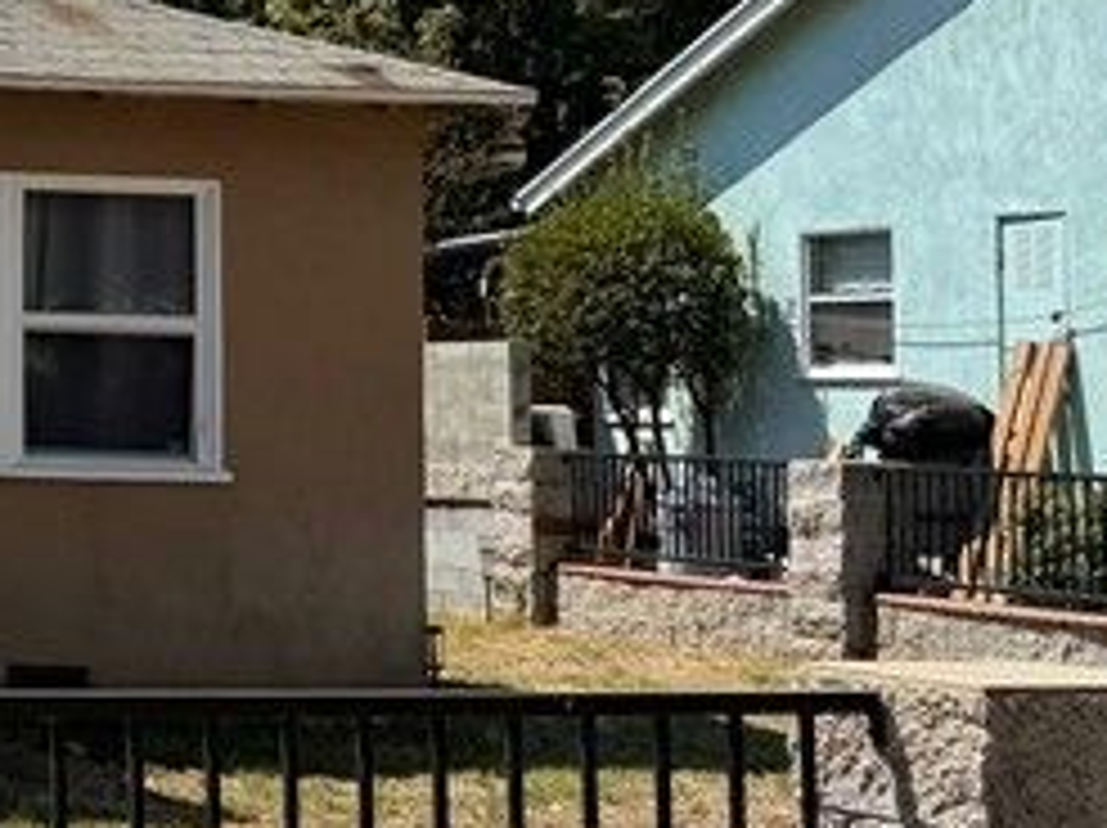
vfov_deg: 14.7
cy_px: 126
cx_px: -842
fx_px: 3195
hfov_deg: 16.6
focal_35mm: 100
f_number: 1.78
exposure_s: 1/8130
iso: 80
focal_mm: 6.76
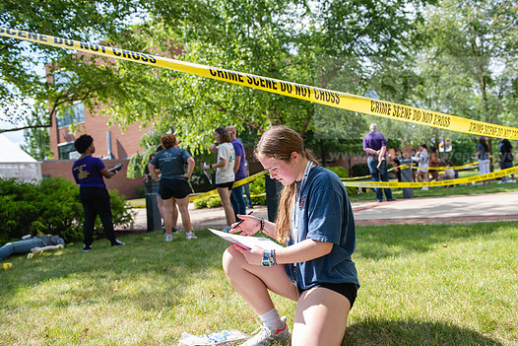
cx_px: 285
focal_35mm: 32
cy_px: 176
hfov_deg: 58.6
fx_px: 461
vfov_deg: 41.1
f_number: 3.5
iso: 125
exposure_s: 1/500
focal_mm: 29
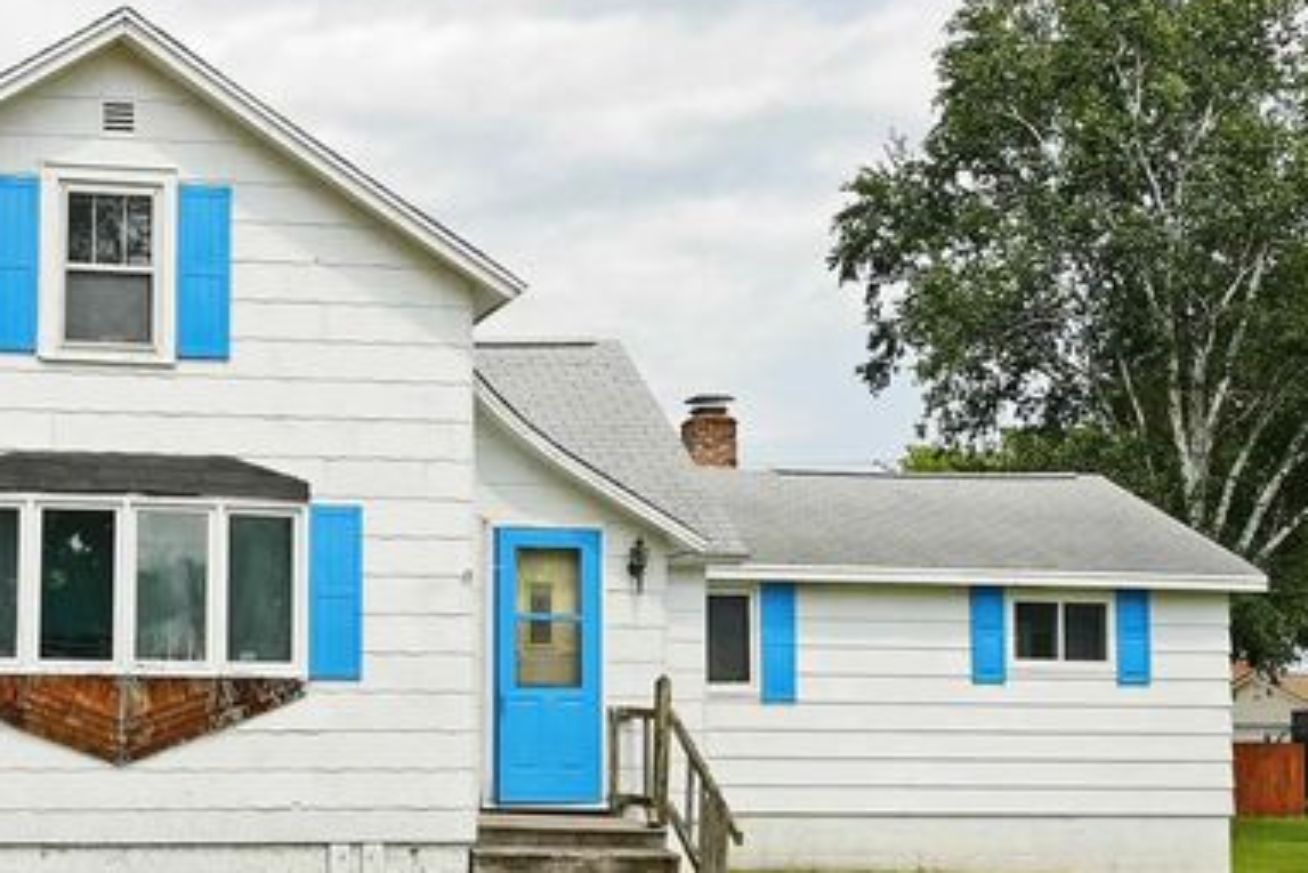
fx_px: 2164
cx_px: 291
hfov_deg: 32.8
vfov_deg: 22.7
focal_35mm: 60
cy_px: 572
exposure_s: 1/160
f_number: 10
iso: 80
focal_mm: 22.2
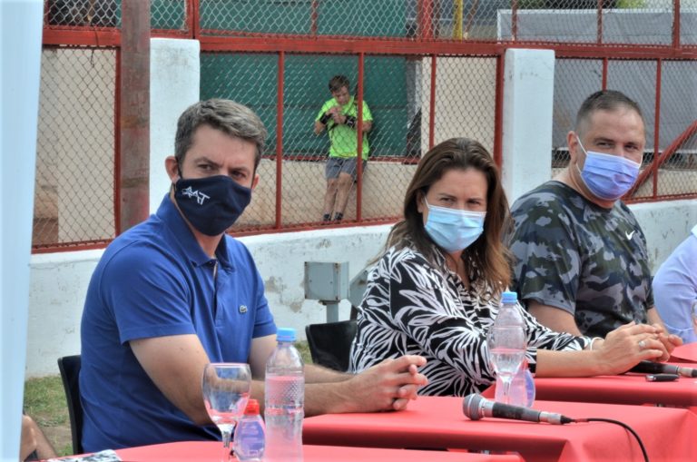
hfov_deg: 13.7
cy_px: 231
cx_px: 348
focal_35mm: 150
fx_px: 2899
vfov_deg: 9.1
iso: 250
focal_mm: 100
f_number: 22
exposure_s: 1/60
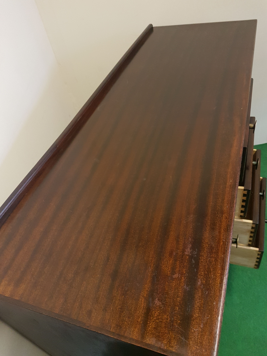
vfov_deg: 67.3
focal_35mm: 26
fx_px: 267
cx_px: 134
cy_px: 178
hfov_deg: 53.1
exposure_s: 1/25
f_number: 1.7
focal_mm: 4.2
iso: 250
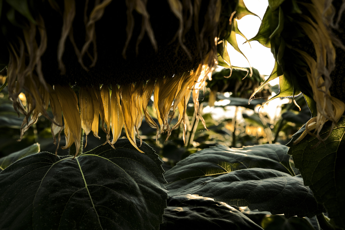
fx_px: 345
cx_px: 172
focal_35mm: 36
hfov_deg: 53.1
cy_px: 115
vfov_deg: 36.9
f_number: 5.6
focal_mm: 24.3
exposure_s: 1/125
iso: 125
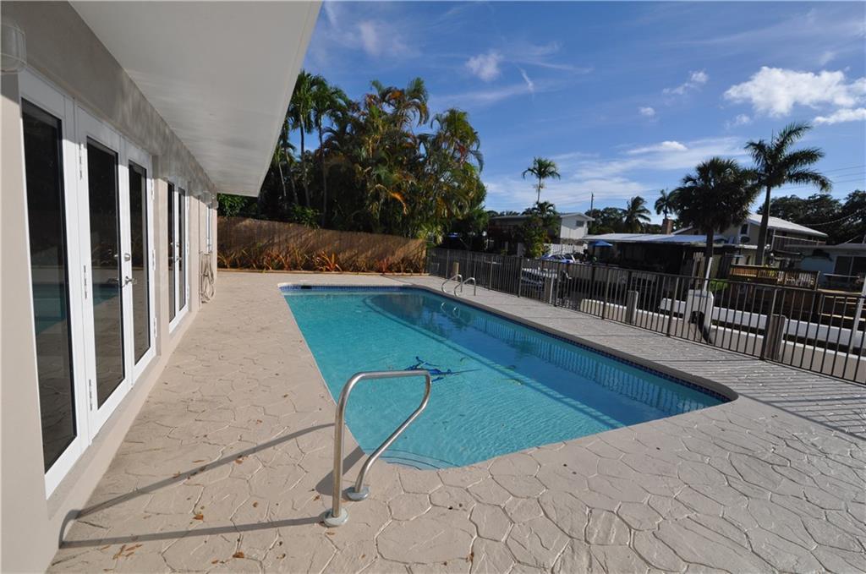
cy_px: 287
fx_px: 360
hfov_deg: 100.5
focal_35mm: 15
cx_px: 433
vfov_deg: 77.1
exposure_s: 1/1600
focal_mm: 10
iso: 400
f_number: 7.1
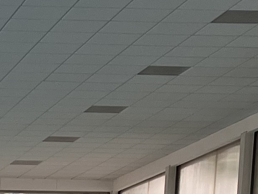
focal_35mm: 182
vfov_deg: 7.2
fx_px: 1356
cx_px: -233
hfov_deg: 10.2
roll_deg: -1.5
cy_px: 599
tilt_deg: -7.7
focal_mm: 3.99
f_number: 1.8
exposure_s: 1/121
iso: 50
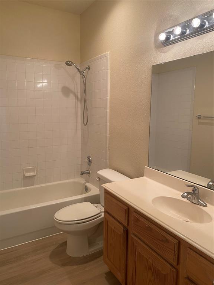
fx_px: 214
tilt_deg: -7.6
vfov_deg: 67.3
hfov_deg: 53.1
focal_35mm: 26
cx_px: 107
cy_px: 142
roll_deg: +0.1
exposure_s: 1/60
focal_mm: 4.25
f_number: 1.8
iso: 80
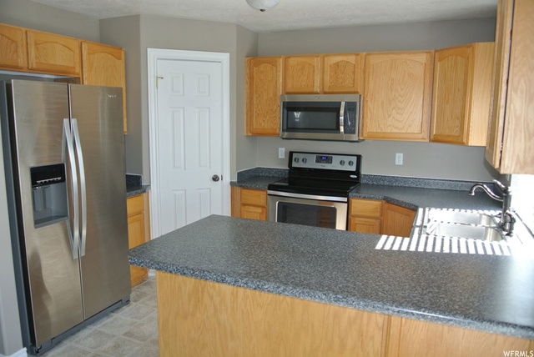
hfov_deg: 67.3
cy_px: 178
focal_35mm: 27
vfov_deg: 48.0
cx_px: 267
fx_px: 401
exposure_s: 1/60
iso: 140
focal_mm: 10
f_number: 3.5
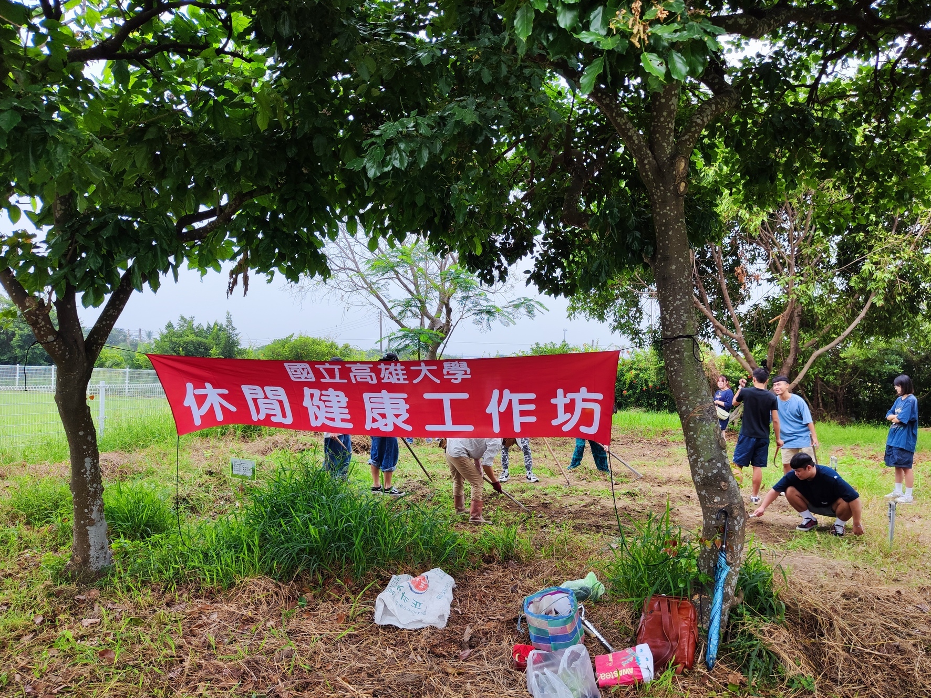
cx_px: 470
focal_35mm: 26
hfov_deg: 67.3
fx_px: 699
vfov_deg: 53.0
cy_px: 375
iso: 50
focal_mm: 5.59
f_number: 1.88
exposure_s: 1/1042
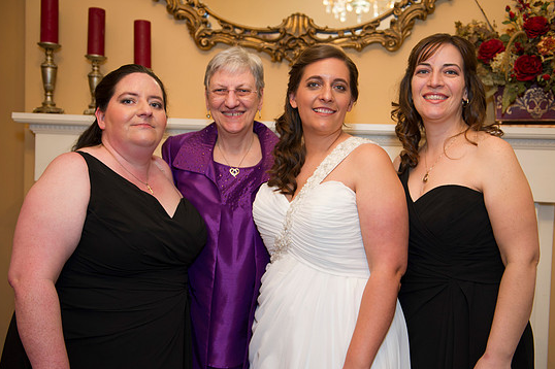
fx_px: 632
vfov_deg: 32.6
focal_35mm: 41
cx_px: 289
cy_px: 198
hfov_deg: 47.4
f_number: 3.2
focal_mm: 38
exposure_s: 1/50
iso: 800
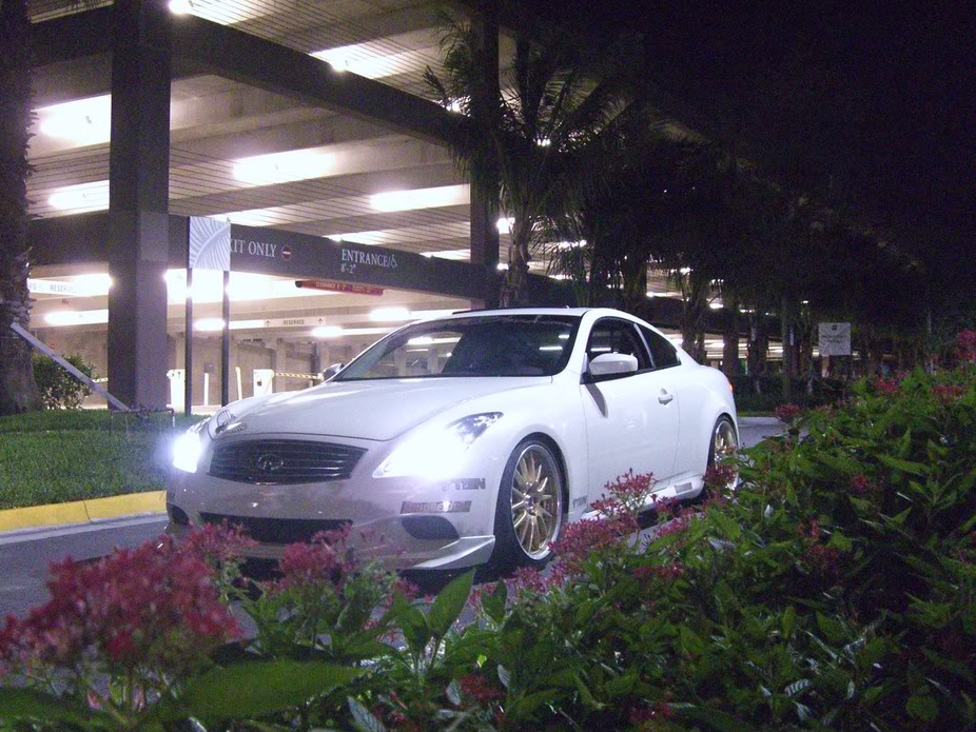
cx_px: 487
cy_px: 367
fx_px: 1184
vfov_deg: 34.4
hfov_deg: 44.8
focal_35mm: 42
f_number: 2.7
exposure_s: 1/20
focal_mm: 6.2
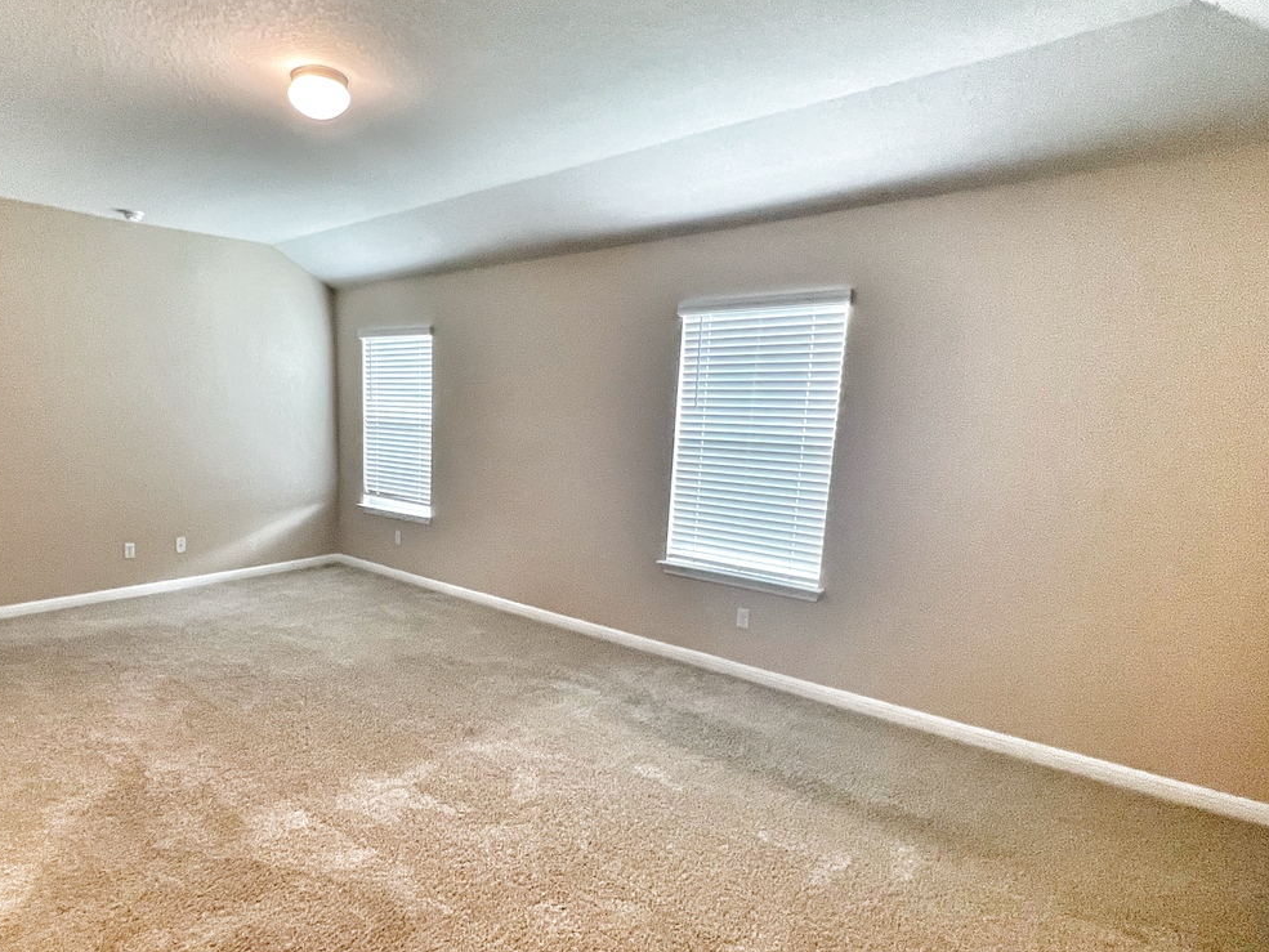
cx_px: 477
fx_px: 697
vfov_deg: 68.4
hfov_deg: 83.1
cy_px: 536
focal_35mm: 19
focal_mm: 1.57
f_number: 1.8
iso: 320
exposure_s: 1/60
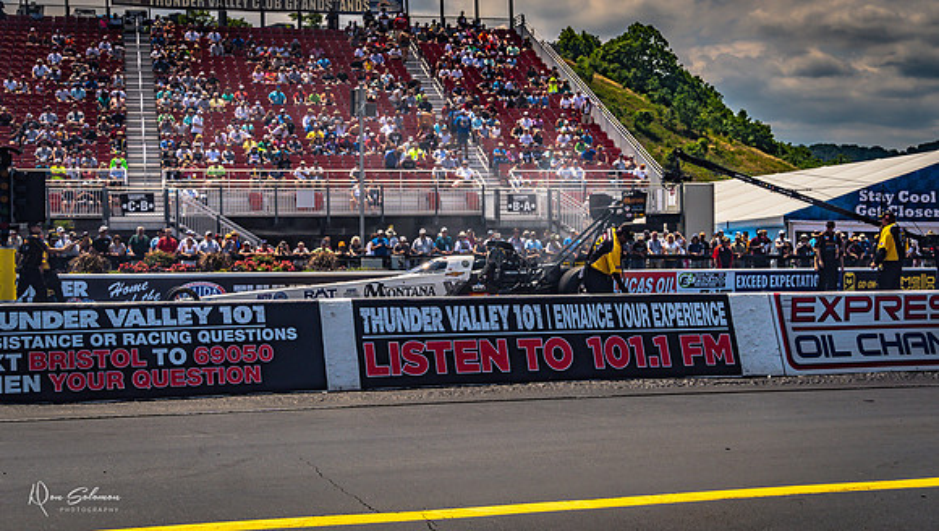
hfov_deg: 37.4
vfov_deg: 21.7
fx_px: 1387
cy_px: 232
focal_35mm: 56
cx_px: 473
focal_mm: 35
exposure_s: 1/2000
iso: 100
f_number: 5.6
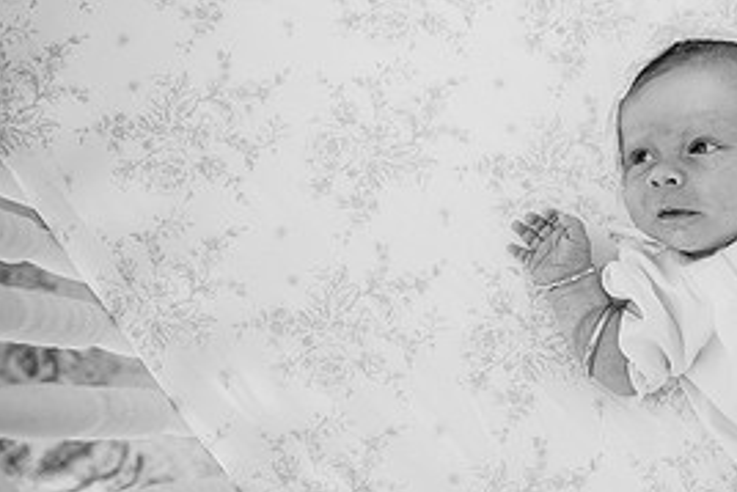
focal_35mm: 52
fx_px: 1065
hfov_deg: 34.0
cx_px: 773
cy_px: 197
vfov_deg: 26.0
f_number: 2.8
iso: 1600
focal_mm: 24
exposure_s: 1/200
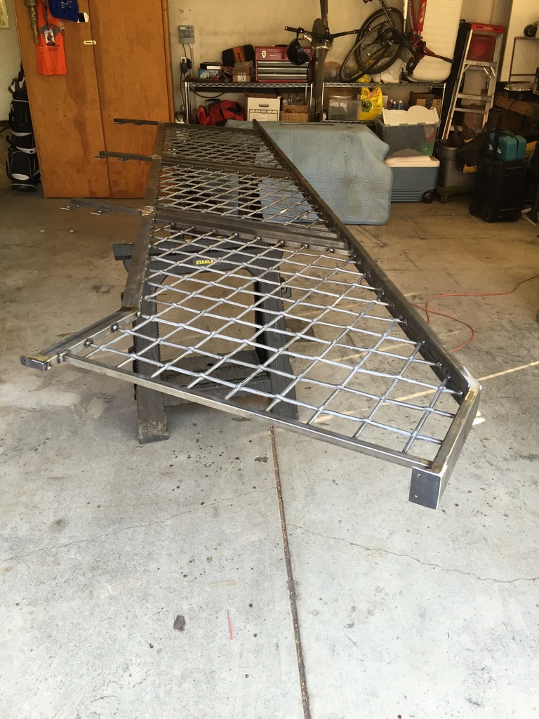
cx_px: 270
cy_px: 360
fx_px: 602
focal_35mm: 29
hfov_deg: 48.2
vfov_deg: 61.7
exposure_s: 1/30
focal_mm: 4.15
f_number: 2.2
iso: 32
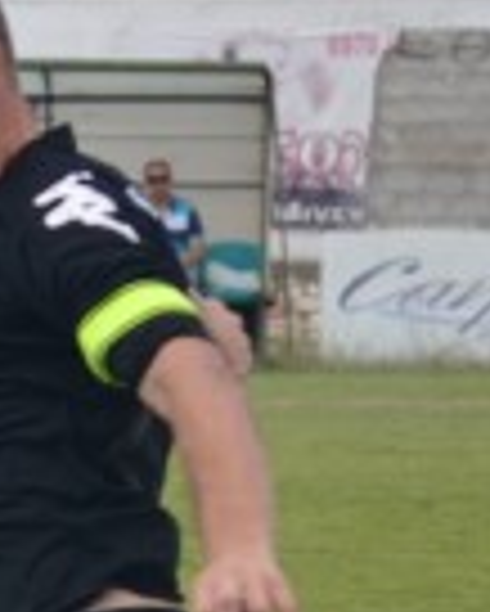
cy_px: 608
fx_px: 10629
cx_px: -247
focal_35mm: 587
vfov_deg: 3.3
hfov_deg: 2.6
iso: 400
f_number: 4.5
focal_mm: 86
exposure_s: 1/1000
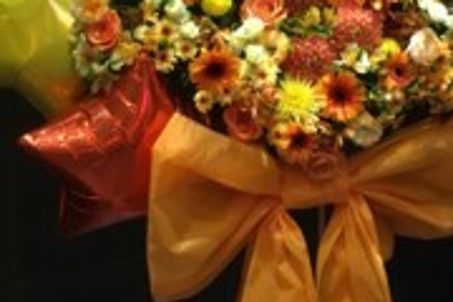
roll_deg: -0.8
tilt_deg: -7.3
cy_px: 10
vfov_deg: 19.8
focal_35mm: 67
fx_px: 843
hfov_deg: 29.9
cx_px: 297
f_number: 2.2
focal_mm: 4.15
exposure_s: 1/20
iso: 200
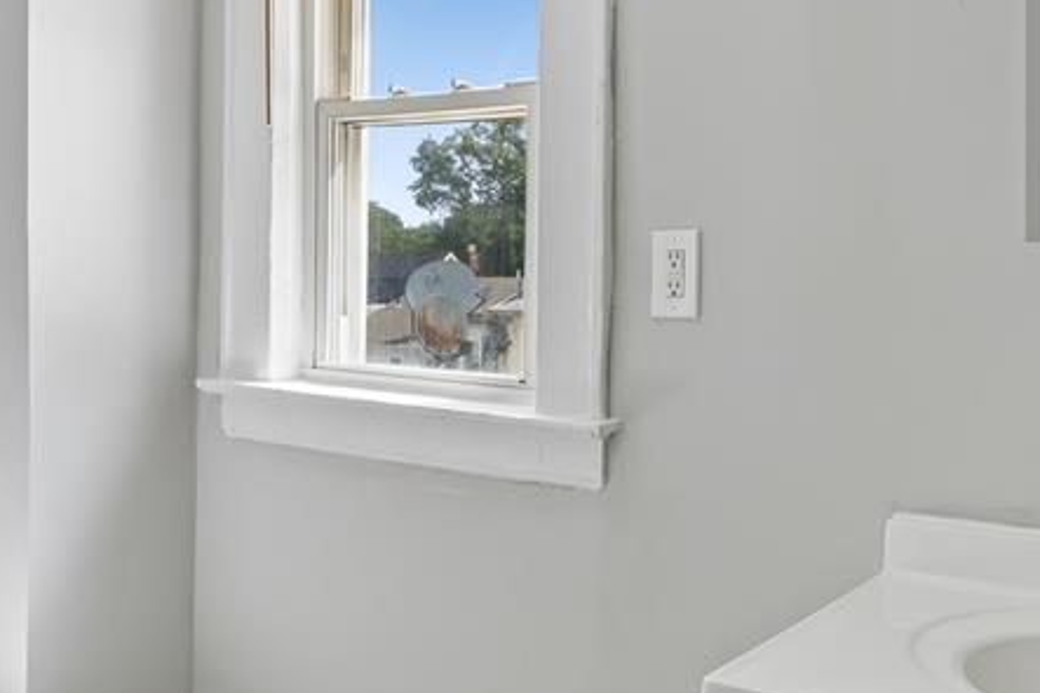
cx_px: 723
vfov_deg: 35.9
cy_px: 324
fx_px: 1068
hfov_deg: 50.6
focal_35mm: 37
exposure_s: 1/50
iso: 250
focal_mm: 16
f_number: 8
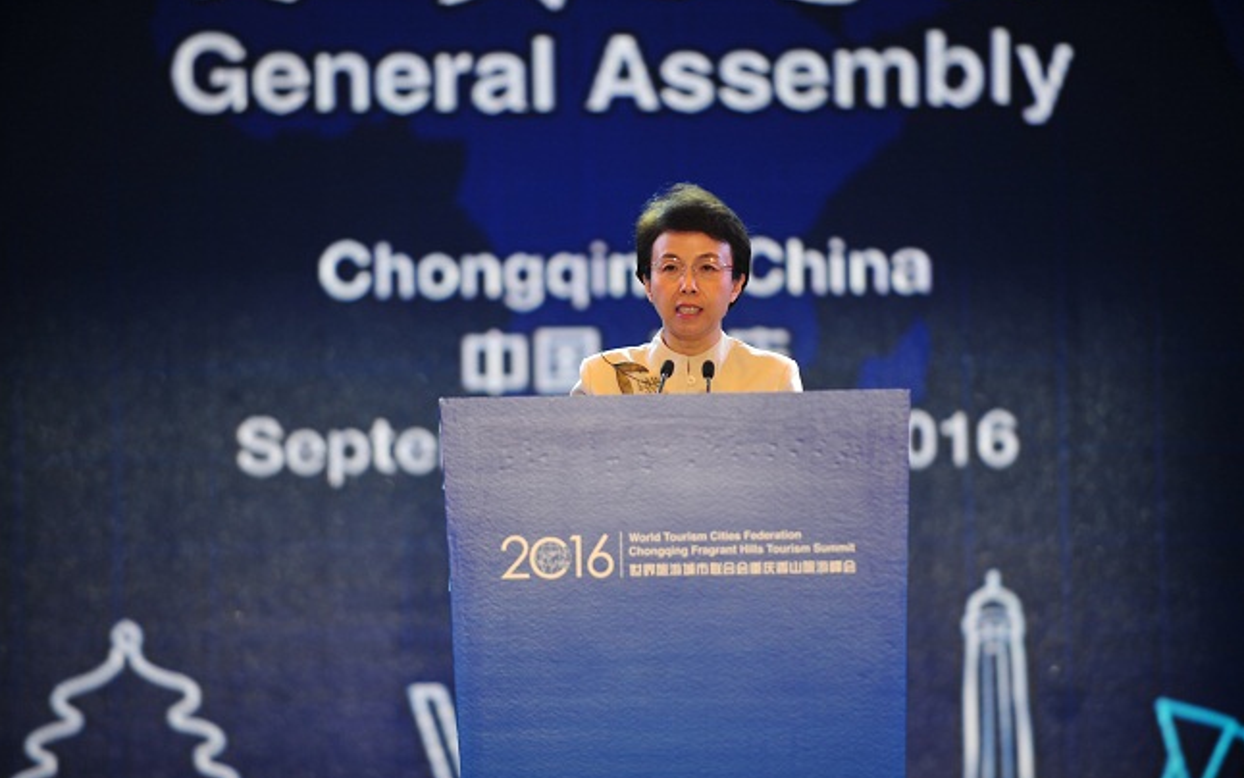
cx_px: 620
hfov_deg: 10.2
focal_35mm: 205
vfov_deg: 6.4
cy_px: 391
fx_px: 6951
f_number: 2.8
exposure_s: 1/80
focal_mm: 200
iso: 250
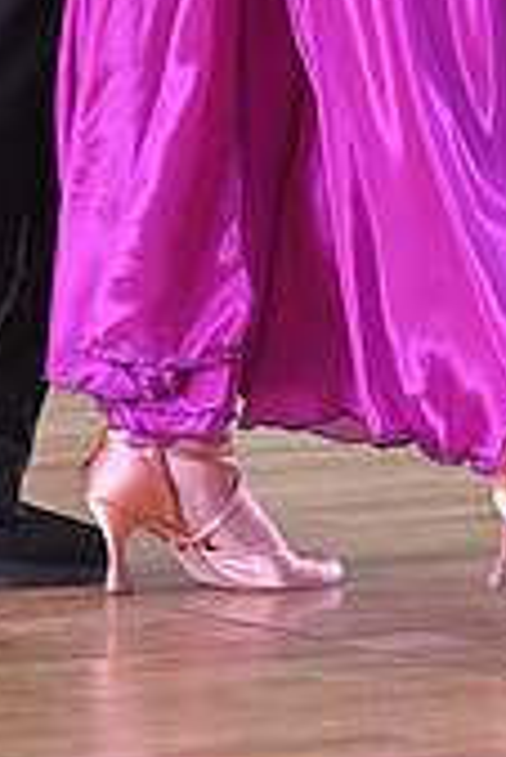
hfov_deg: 2.2
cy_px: -457
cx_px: 186
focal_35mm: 635
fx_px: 13360
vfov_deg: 3.2
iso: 3200
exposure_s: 1/400
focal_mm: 185
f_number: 5
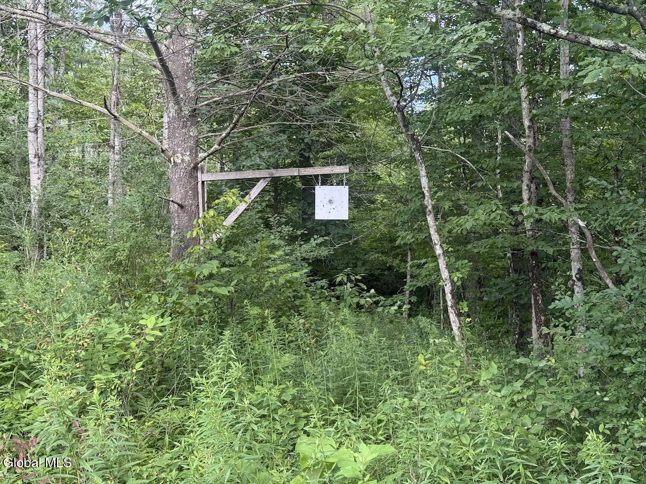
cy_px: 242
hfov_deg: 39.7
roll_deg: +0.2
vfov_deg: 30.3
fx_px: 896
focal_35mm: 48
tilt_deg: -0.5
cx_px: 323
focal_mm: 6.76
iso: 80
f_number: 1.78
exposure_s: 1/266
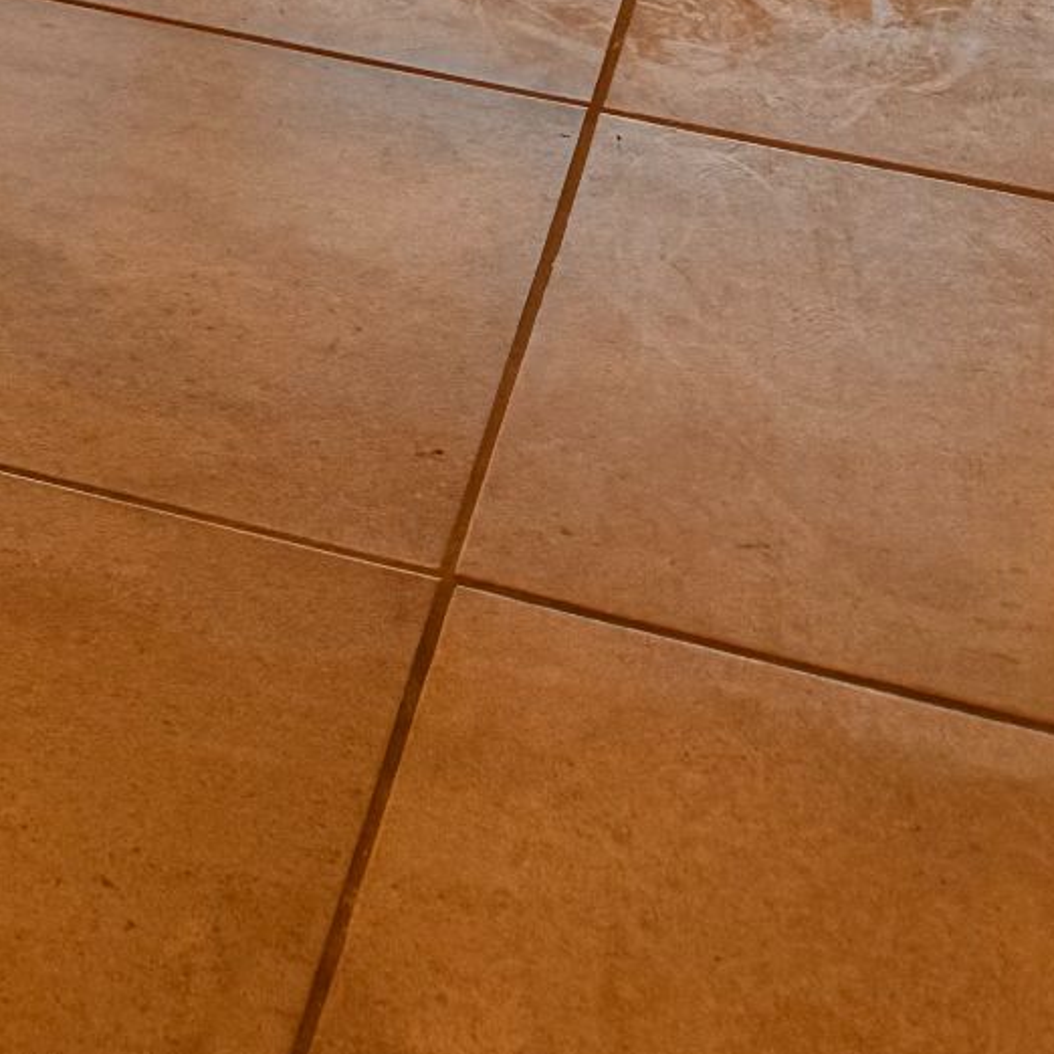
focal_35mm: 104
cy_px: -1016
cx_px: -551
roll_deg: +0.0
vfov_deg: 14.2
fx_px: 3583
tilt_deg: -10.8
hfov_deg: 15.4
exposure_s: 1/912
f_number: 1.78
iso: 80
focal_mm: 6.76
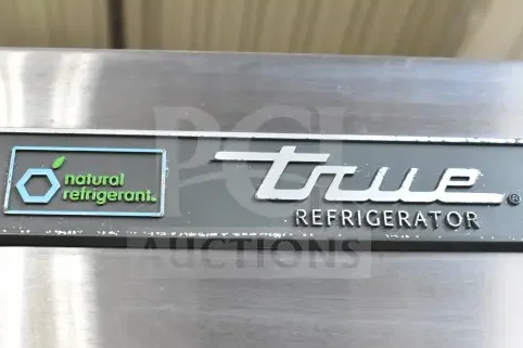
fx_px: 828
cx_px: 248
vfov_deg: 23.8
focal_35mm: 57
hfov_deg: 35.1
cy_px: 192
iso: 6400
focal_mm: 30
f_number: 8
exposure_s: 1/250
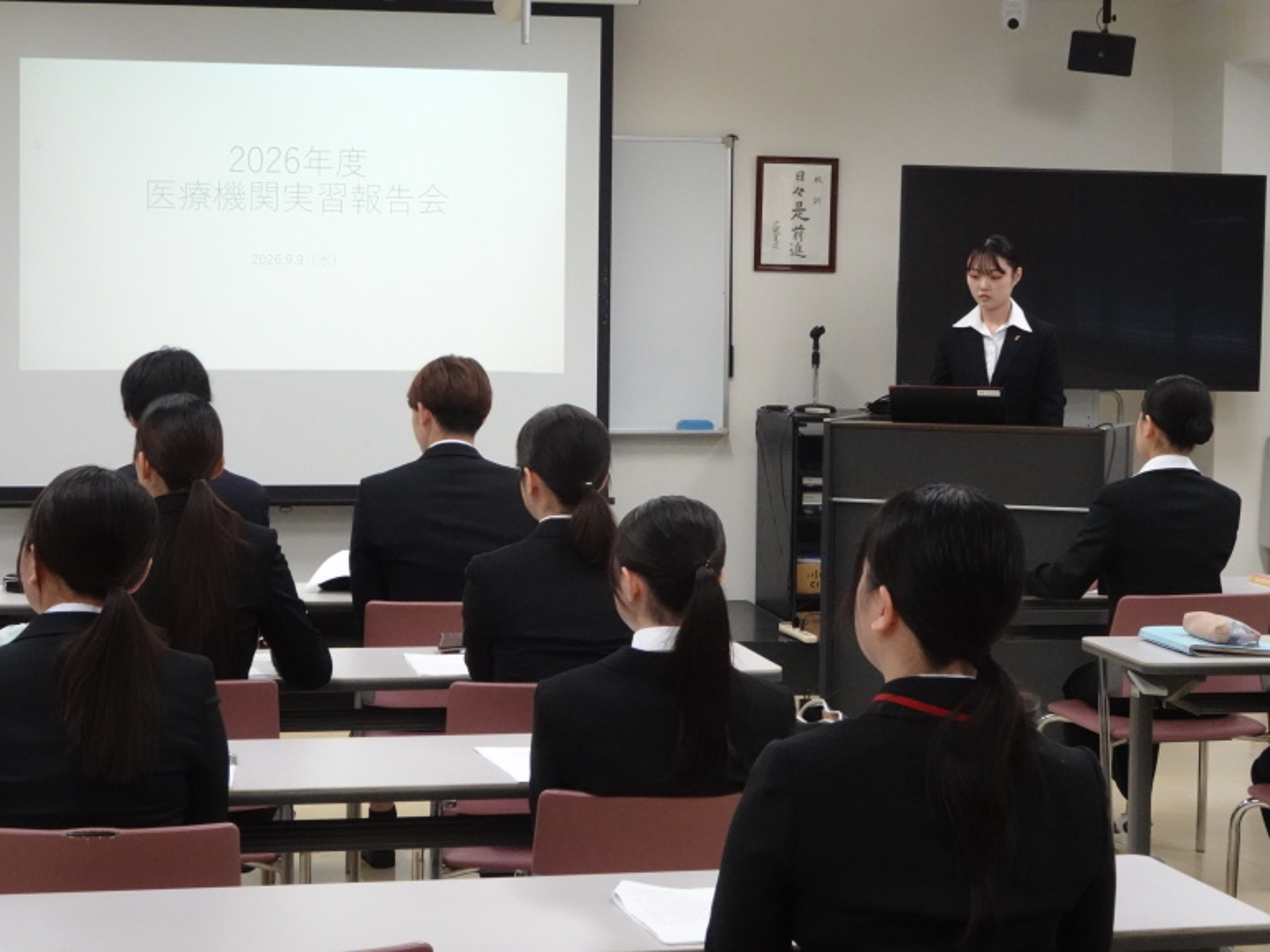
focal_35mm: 70
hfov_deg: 27.8
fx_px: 2568
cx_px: 635
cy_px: 476
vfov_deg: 21.0
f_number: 5
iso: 800
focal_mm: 11.2
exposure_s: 1/60
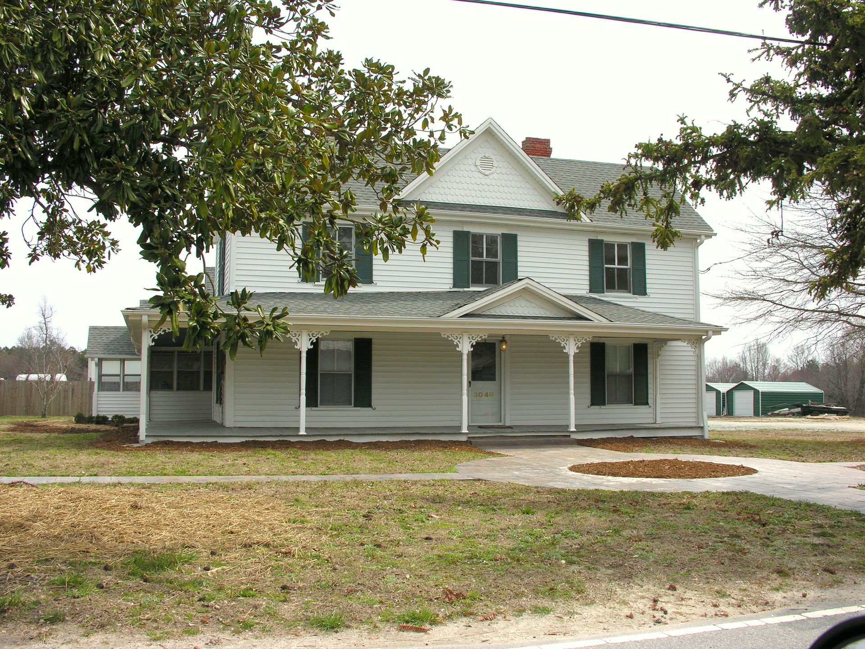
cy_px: 324
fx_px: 875
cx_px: 432
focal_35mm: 35
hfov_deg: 52.6
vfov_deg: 40.7
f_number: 6.3
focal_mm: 8.9
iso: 50
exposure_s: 1/245
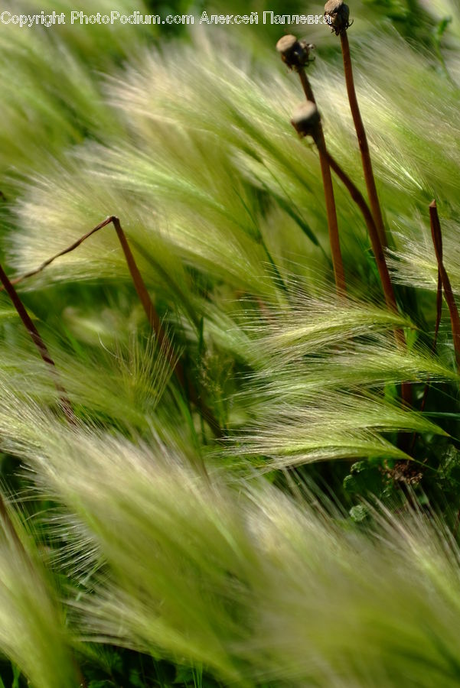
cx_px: 230
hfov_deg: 13.1
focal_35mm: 105
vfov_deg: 19.4
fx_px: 2010
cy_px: 344
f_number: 3.5
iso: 100
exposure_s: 1/1500
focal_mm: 70
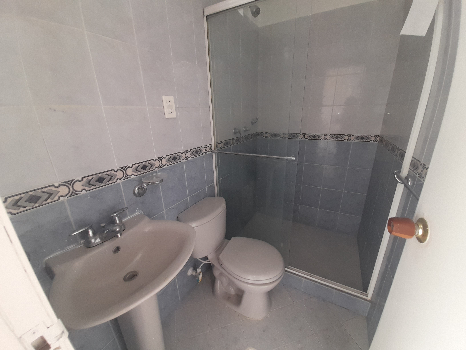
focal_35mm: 13
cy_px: 175
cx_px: 233
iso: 80
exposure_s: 1/50
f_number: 2.2
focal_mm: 1.42
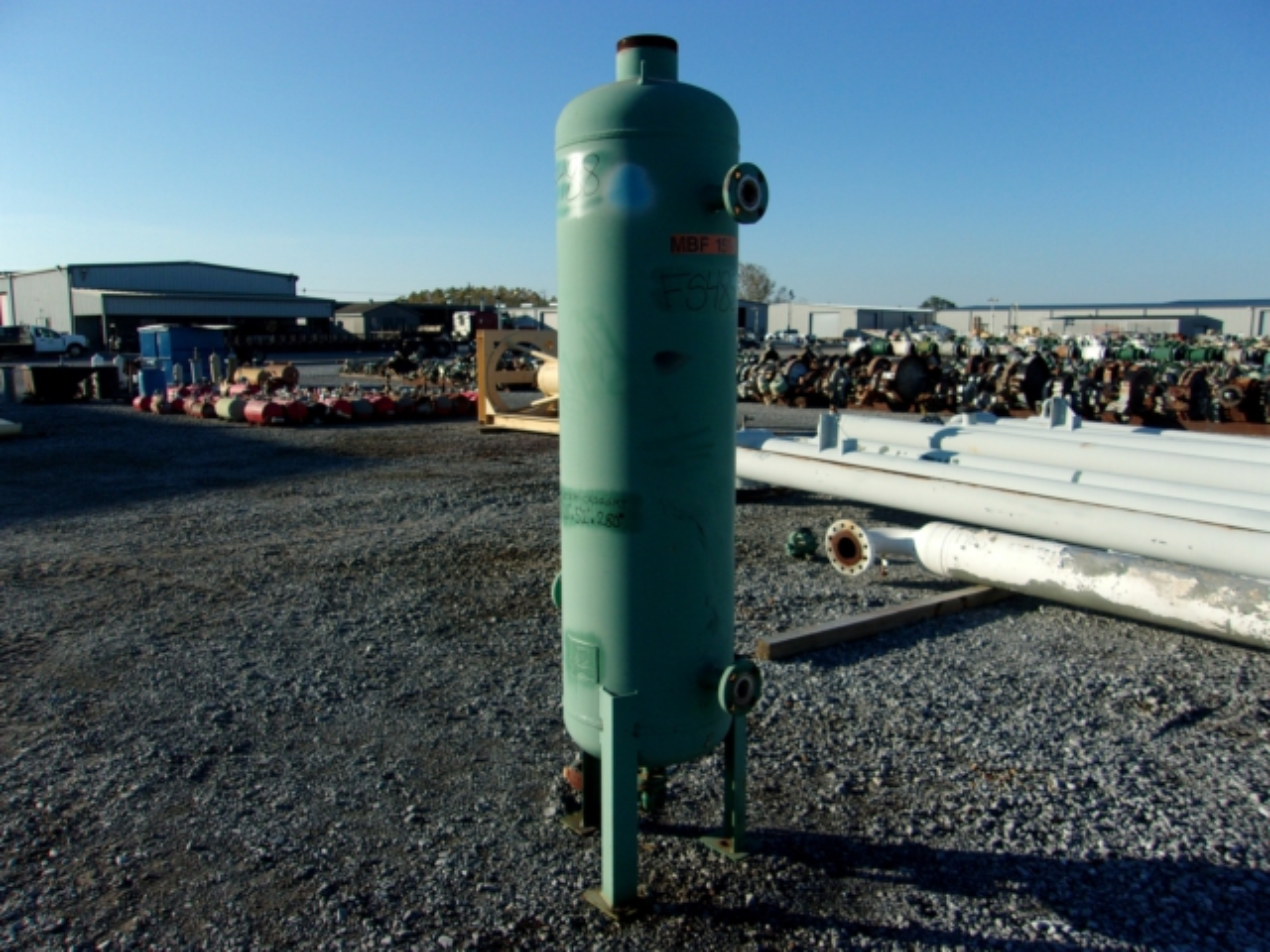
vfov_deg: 51.4
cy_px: 476
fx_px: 991
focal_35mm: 27
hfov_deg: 65.3
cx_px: 635
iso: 80
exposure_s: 1/105
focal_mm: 4.9
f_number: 10.4
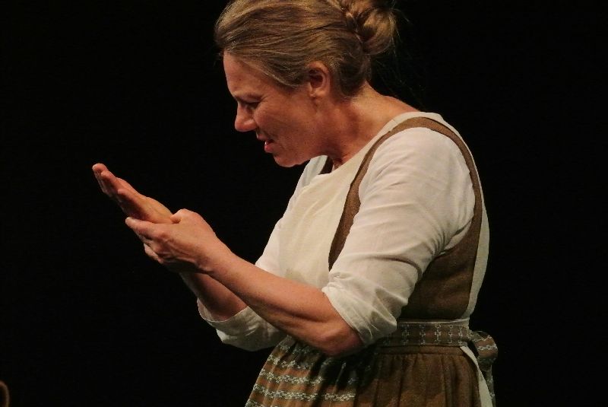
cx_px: 304
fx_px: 3939
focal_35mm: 233
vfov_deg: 5.9
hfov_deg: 8.8
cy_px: 204
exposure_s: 1/100
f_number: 9
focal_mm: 86.5
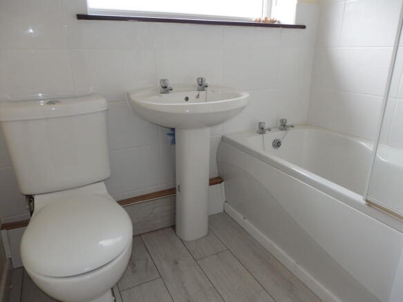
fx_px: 291
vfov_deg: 54.9
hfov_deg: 69.4
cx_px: 202
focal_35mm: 25
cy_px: 151
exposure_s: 1/80
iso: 100
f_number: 3
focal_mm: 4.5
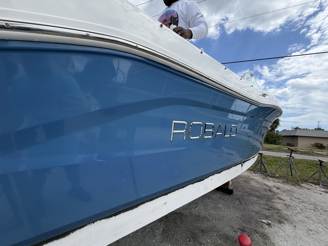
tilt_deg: +4.7
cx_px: 164
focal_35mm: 14
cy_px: 123
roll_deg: -4.2
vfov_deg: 85.7
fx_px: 133
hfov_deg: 102.1
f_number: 2.2
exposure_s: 1/770
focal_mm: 2.22
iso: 20
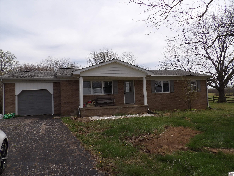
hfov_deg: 71.6
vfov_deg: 56.8
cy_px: 88
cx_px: 117
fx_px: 162
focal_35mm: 24
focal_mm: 4.3
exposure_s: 1/685
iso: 100
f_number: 4.6
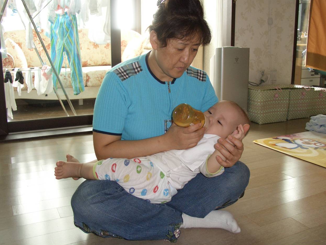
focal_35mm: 34
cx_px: 159
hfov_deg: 53.9
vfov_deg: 41.8
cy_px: 121
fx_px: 320
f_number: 2.8
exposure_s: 1/60
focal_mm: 7.1
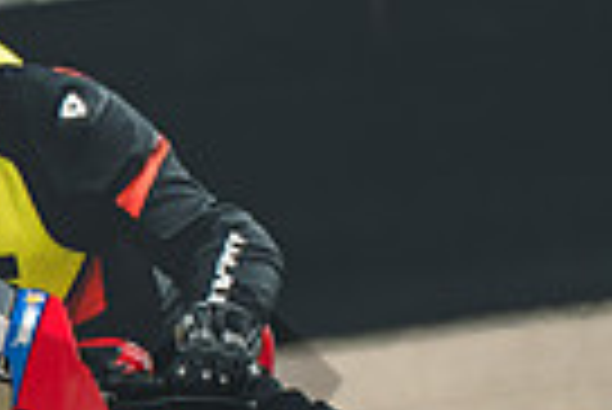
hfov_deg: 0.8
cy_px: 723
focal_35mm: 2560
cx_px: -94
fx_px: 43566
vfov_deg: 0.5
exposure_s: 1/1250
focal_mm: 400
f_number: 5.6
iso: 1250
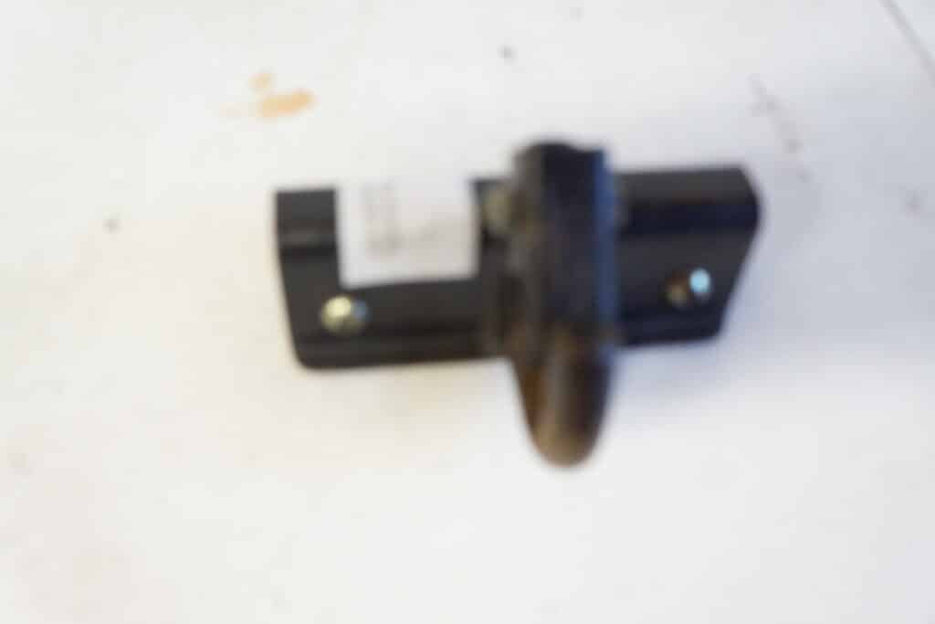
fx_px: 779
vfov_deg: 43.6
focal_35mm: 30
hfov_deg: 61.9
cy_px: 312
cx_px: 468
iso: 2000
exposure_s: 1/60
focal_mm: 20
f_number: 4
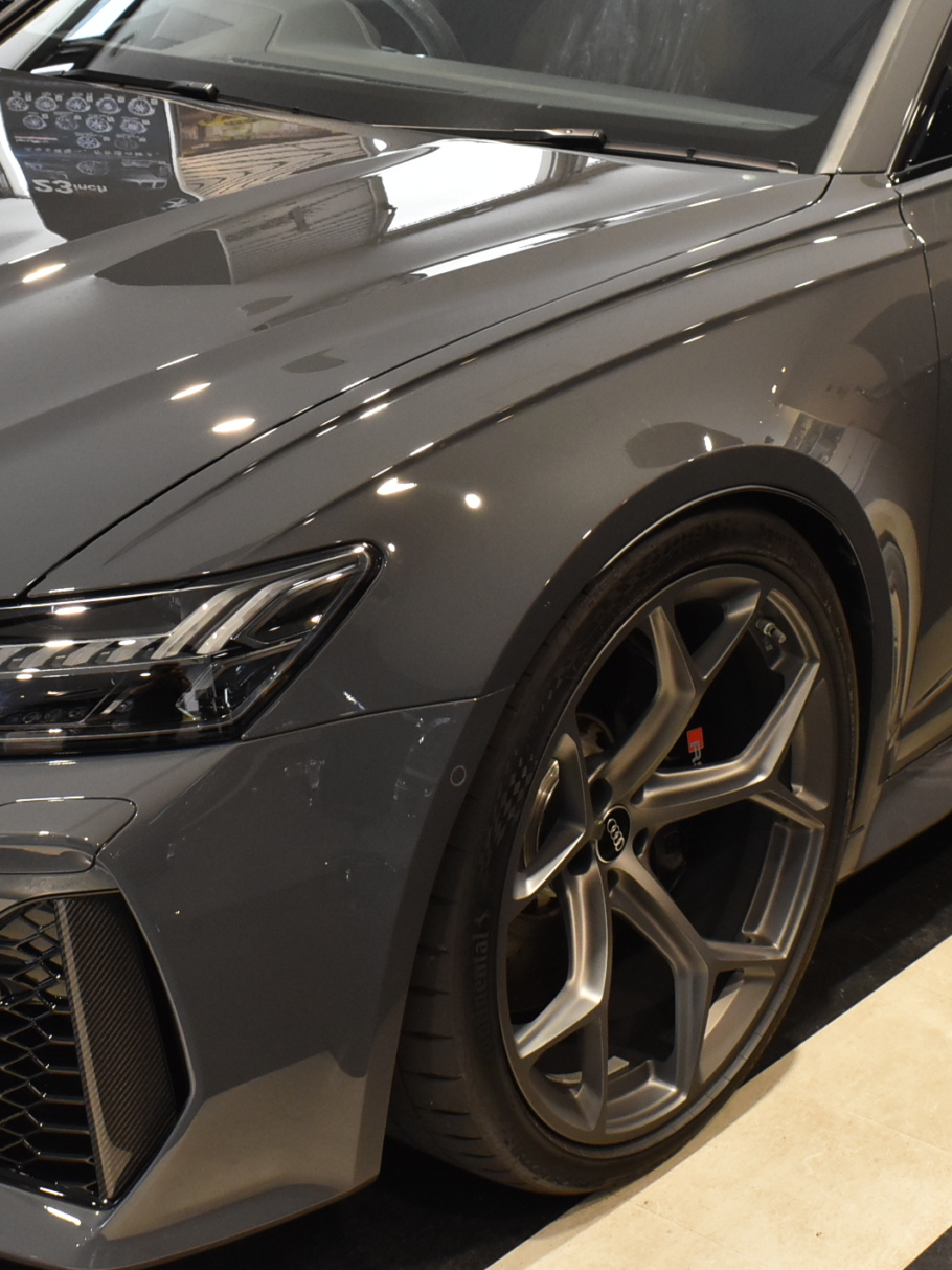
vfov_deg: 28.9
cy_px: 524
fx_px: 2456
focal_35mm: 67
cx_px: 365
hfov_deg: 21.9
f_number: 8
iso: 1100
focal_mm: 22
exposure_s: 1/30
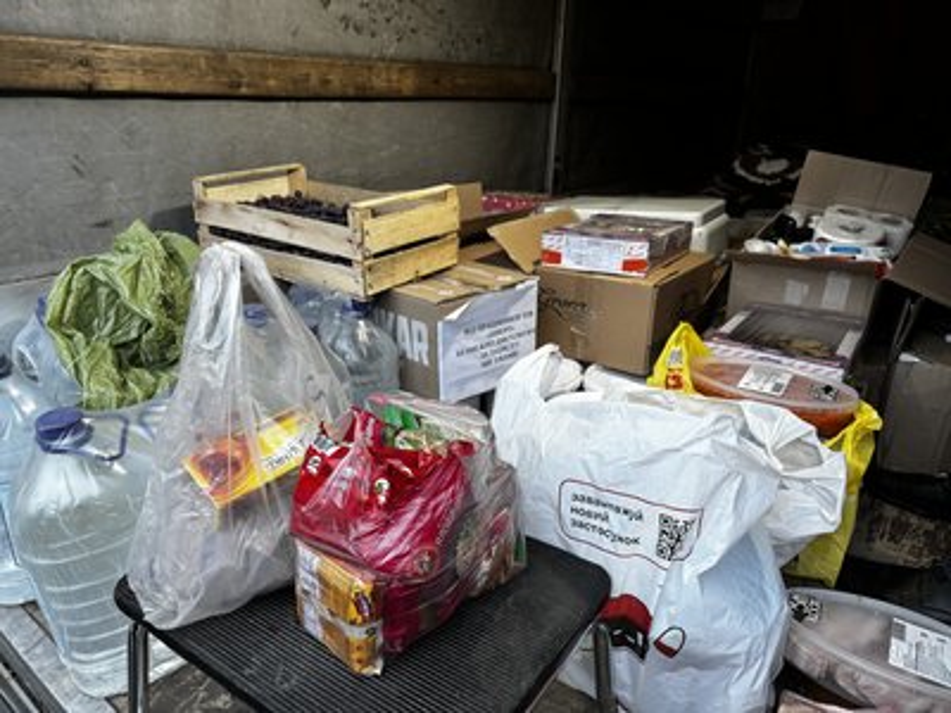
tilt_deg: -18.9
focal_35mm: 24
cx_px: 476
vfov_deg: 56.8
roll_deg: +3.0
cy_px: 356
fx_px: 659
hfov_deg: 71.6
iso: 400
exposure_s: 1/60
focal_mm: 6.76
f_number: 1.78
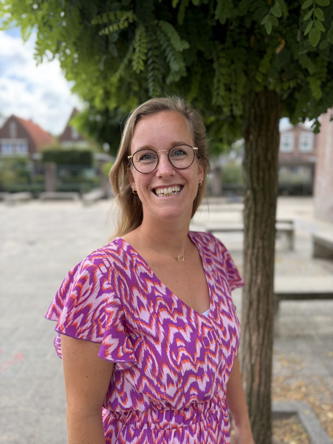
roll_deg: +1.2
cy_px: 222
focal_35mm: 24
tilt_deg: -9.2
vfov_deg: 71.6
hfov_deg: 56.8
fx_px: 308
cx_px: 166
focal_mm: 6.76
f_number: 1.78
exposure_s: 1/677
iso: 80
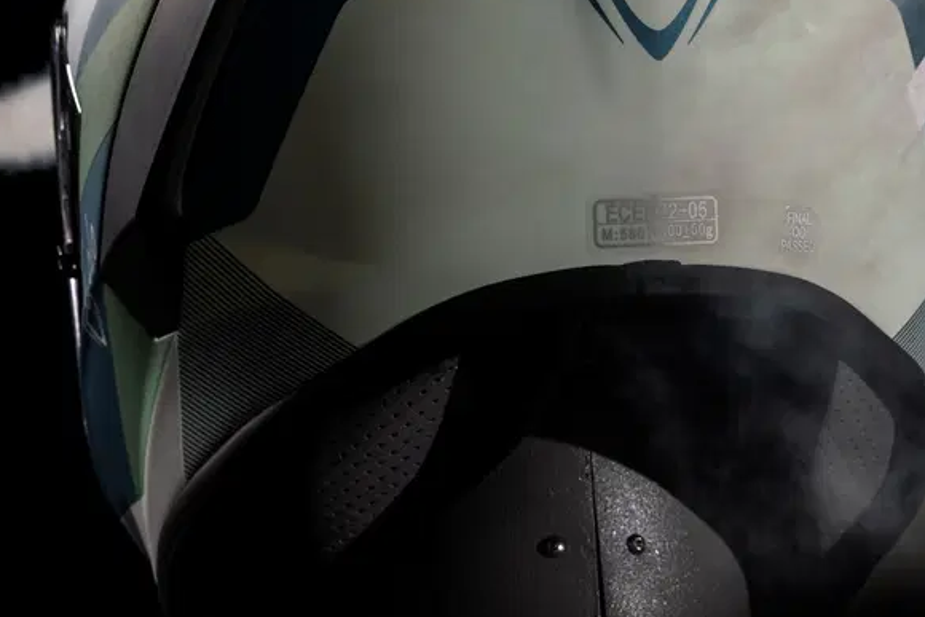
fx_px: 3135
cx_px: 483
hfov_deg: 16.8
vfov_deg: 11.2
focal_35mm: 122
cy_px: 131
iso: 800
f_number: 10
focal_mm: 59
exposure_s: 1/160
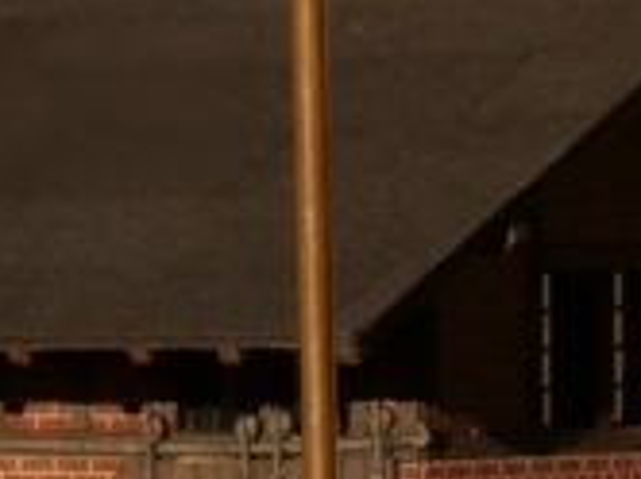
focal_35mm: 471
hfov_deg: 4.2
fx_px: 8709
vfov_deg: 3.1
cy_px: 394
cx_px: -672
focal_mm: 27
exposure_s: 1/125
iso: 400
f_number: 16
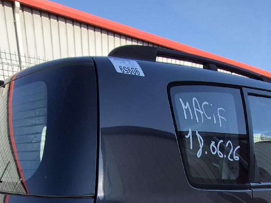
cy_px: 252
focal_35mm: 34
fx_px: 266
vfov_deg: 33.0
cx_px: 139
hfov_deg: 53.9
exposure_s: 1/1111
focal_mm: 1.74
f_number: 2.2
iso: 40
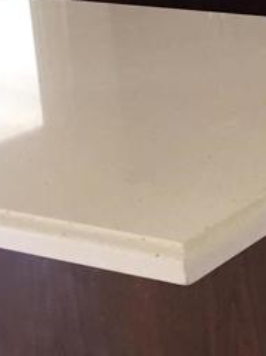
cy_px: 14
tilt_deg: -14.0
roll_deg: +2.2
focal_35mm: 119
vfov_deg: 16.3
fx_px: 1221
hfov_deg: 11.7
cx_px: 441
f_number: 2.2
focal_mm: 4.15
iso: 80
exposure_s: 1/30
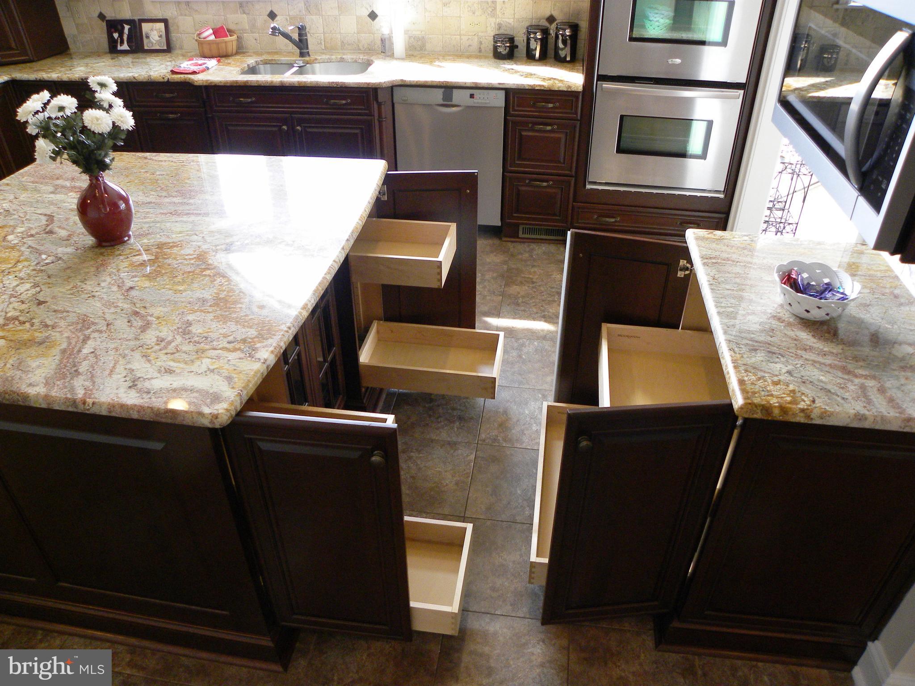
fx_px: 687
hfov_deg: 67.3
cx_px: 458
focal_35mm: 26
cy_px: 343
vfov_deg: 53.1
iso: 187
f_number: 2.8
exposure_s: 1/70.7
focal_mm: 4.6
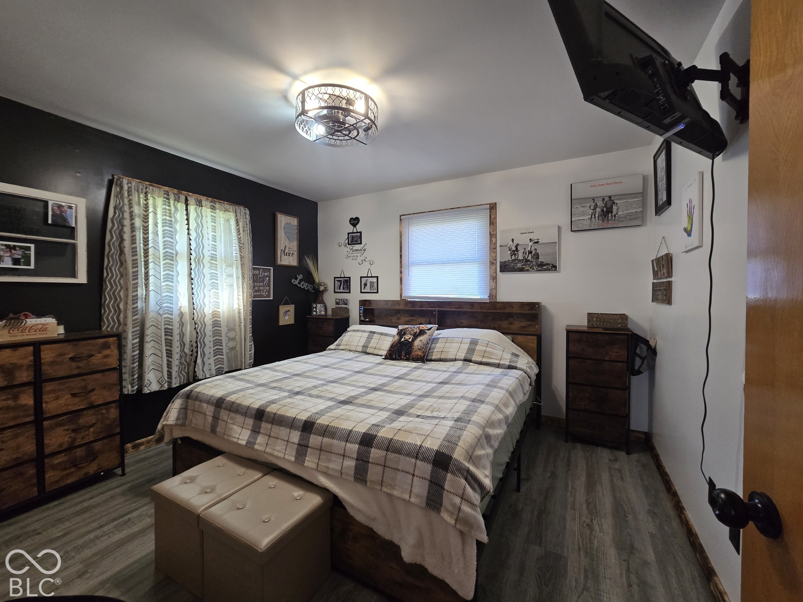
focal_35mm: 13
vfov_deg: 89.9
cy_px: 301
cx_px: 402
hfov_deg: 106.2
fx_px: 302
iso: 200
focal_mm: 2.2
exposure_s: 1/60
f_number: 2.2
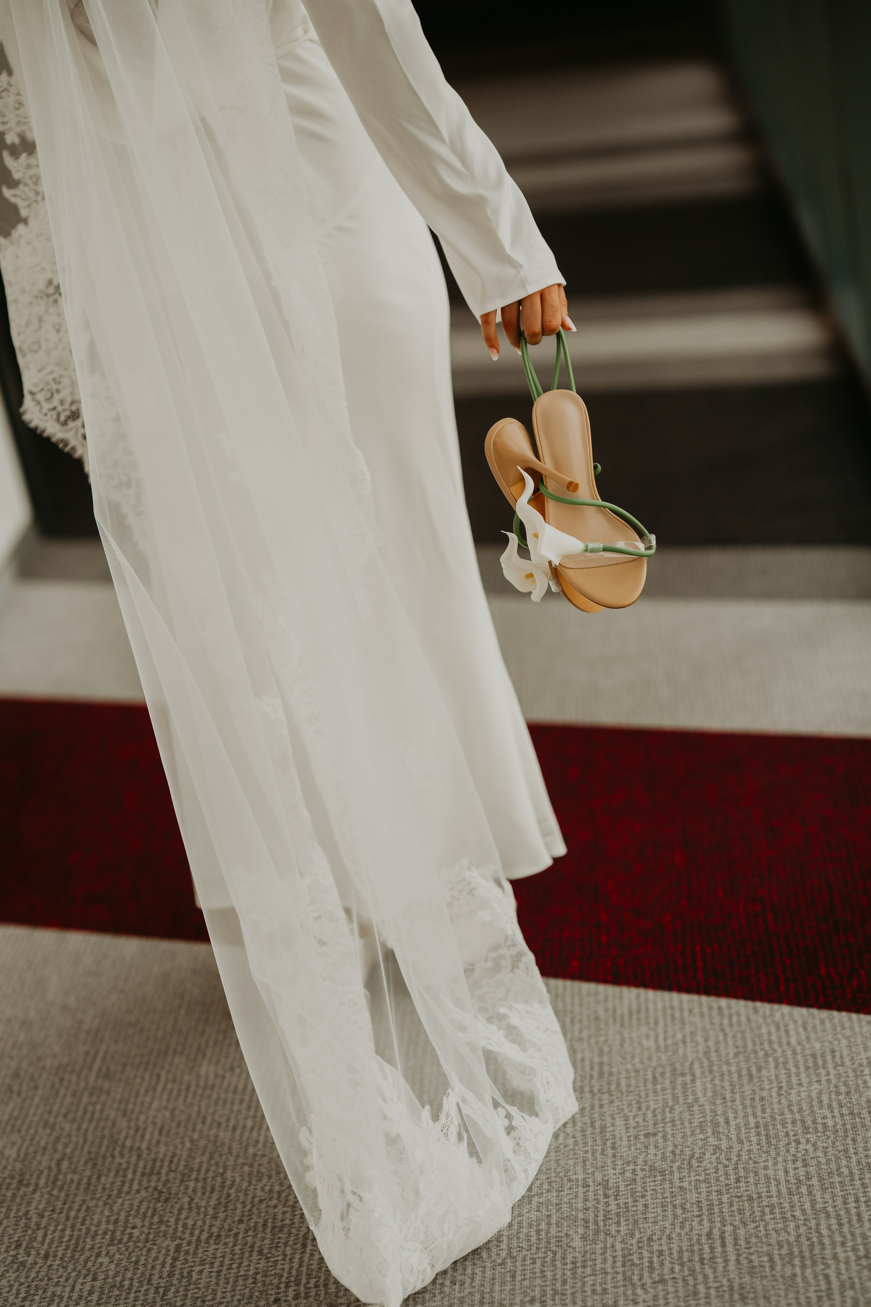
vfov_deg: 23.9
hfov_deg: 16.1
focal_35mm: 85
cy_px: 654
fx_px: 3085
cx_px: 436
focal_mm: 85
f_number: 2.2
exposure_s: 1/1600
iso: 800
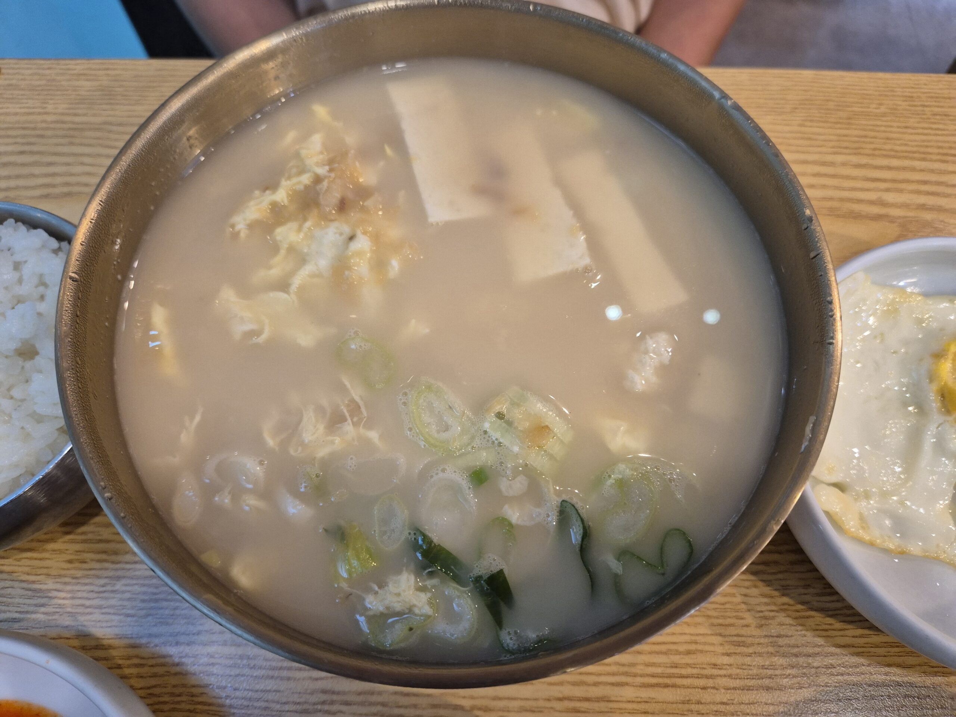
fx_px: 635
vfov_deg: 58.9
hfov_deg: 73.9
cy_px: 358
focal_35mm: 23
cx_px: 478
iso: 400
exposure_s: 1/120
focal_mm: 5.4
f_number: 1.8
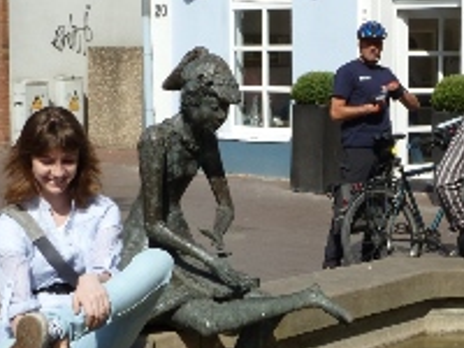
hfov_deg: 22.1
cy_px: 174
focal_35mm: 88
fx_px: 1180
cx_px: 343
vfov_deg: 16.8
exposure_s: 1/400
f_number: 5
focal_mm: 7.3
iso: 80
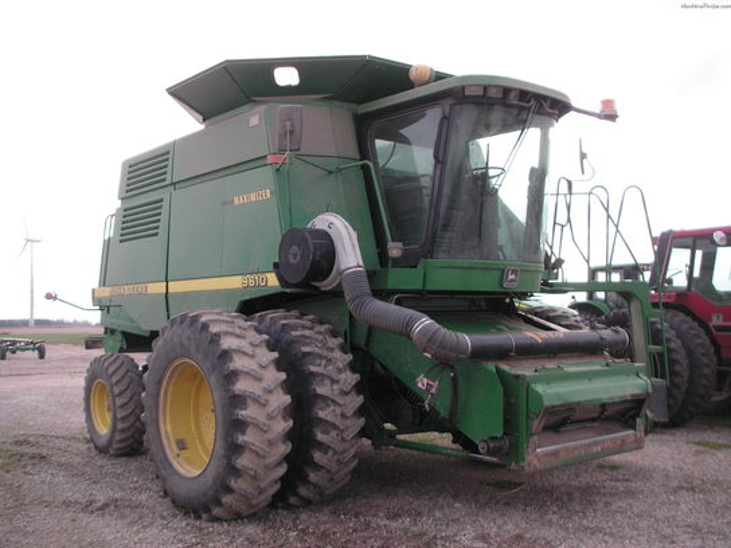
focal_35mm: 38
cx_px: 366
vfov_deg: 37.7
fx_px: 802
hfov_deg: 49.0
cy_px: 274
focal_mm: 6.3
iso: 50
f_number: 3.3
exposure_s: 1/180
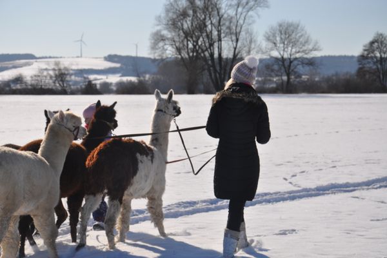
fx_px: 1129
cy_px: 129
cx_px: 194
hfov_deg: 19.5
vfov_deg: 13.0
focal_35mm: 105
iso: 200
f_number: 8
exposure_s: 1/1000
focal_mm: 70
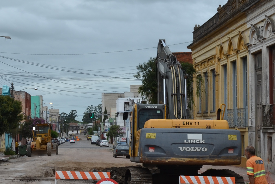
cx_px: 39
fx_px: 703
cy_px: 164
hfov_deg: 21.7
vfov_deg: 14.7
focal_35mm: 92
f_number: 8
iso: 100
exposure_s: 1/250
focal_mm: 24
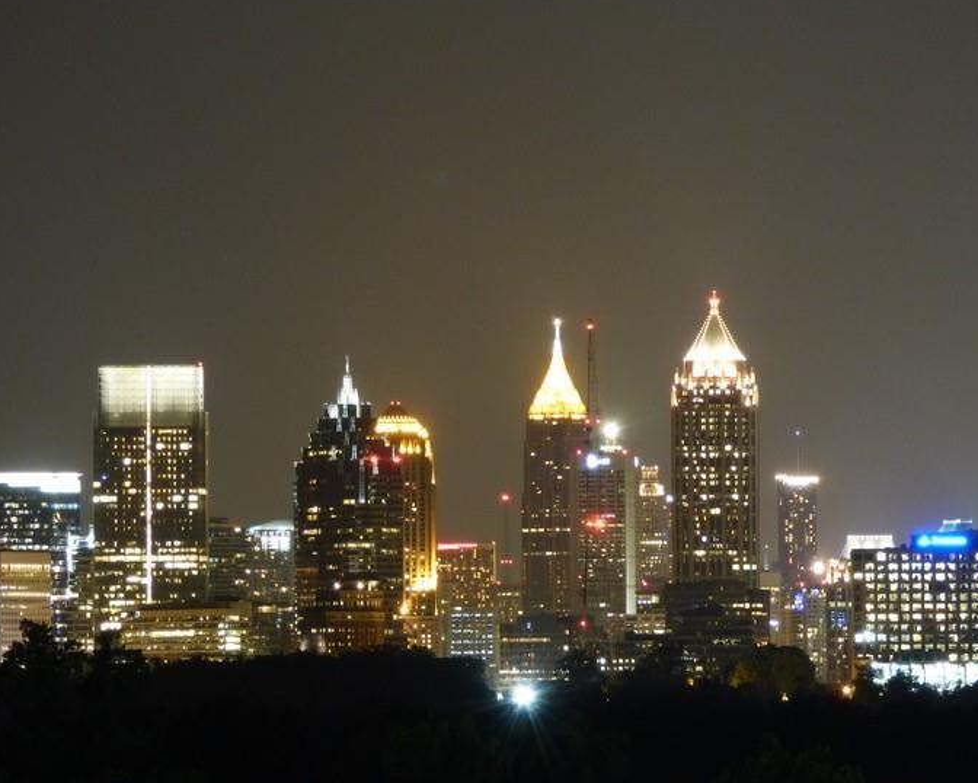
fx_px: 6804
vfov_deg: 6.6
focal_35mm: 235
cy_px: 470
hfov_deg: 8.2
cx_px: 483
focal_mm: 28.23
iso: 200
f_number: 5.4
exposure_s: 8
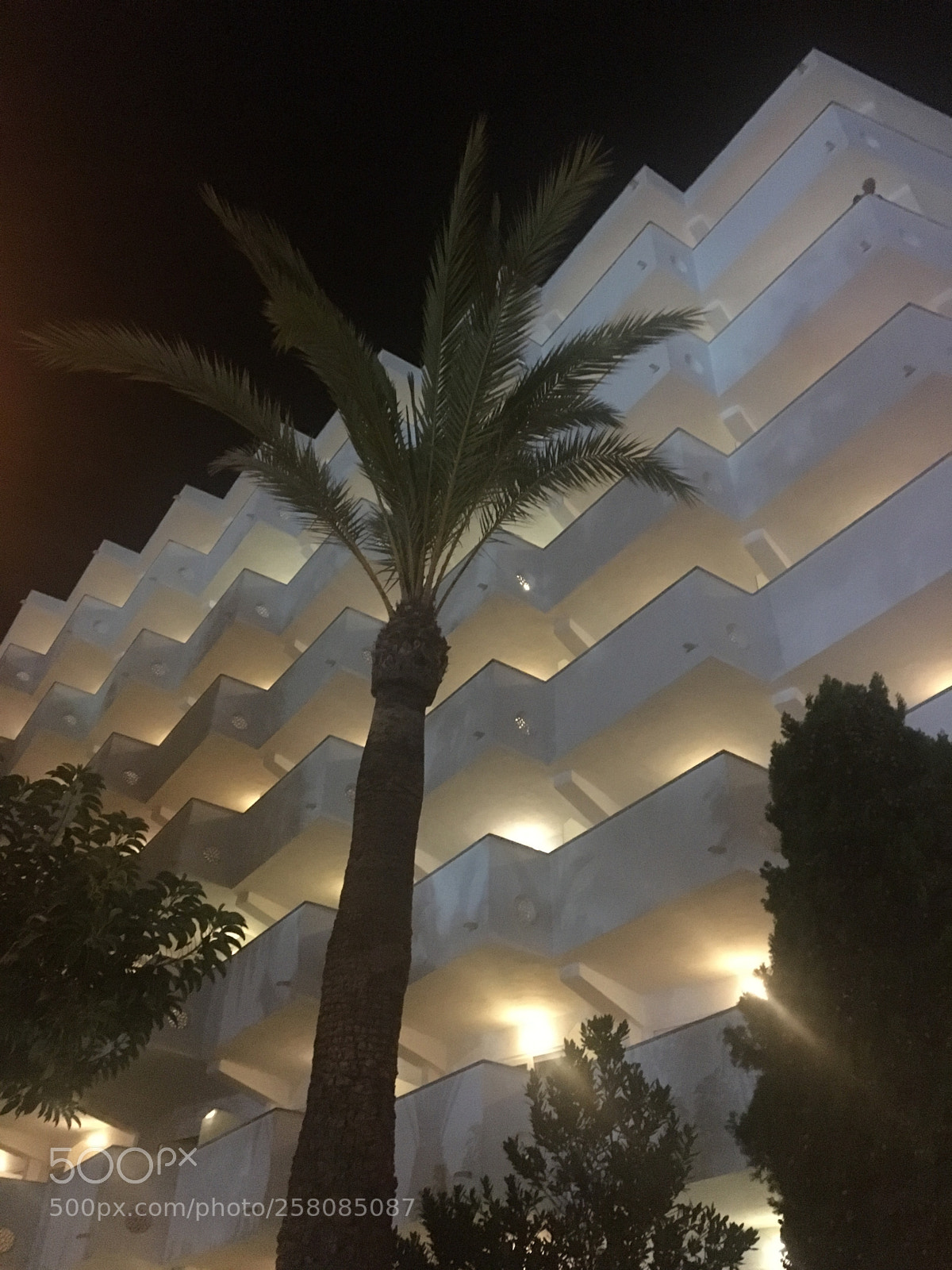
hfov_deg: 48.2
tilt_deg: +39.5
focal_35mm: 29
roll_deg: -2.6
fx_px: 1063
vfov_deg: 61.7
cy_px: 635
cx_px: 476
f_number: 2.2
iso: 800
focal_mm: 4.15
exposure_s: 1/17
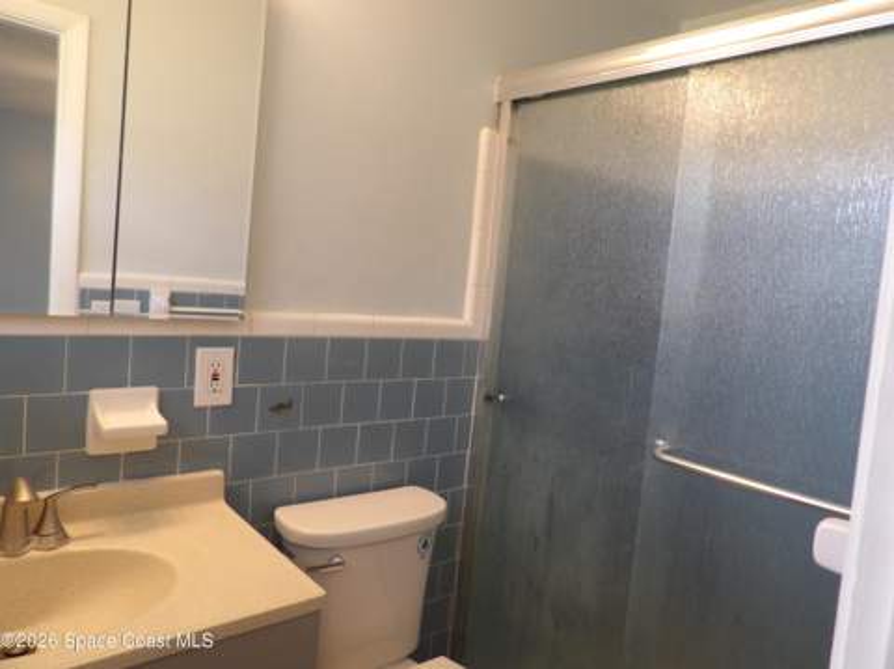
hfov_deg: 71.7
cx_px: 447
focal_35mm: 24
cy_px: 334
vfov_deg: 56.7
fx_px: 619
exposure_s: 1/29
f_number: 3.2
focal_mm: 4.3
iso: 200
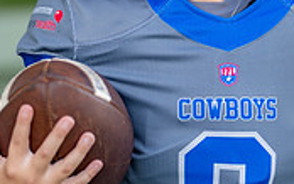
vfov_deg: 6.9
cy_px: 29
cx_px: 202
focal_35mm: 191
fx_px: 1531
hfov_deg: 11.0
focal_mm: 50
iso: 100
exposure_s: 1/640
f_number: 1.2
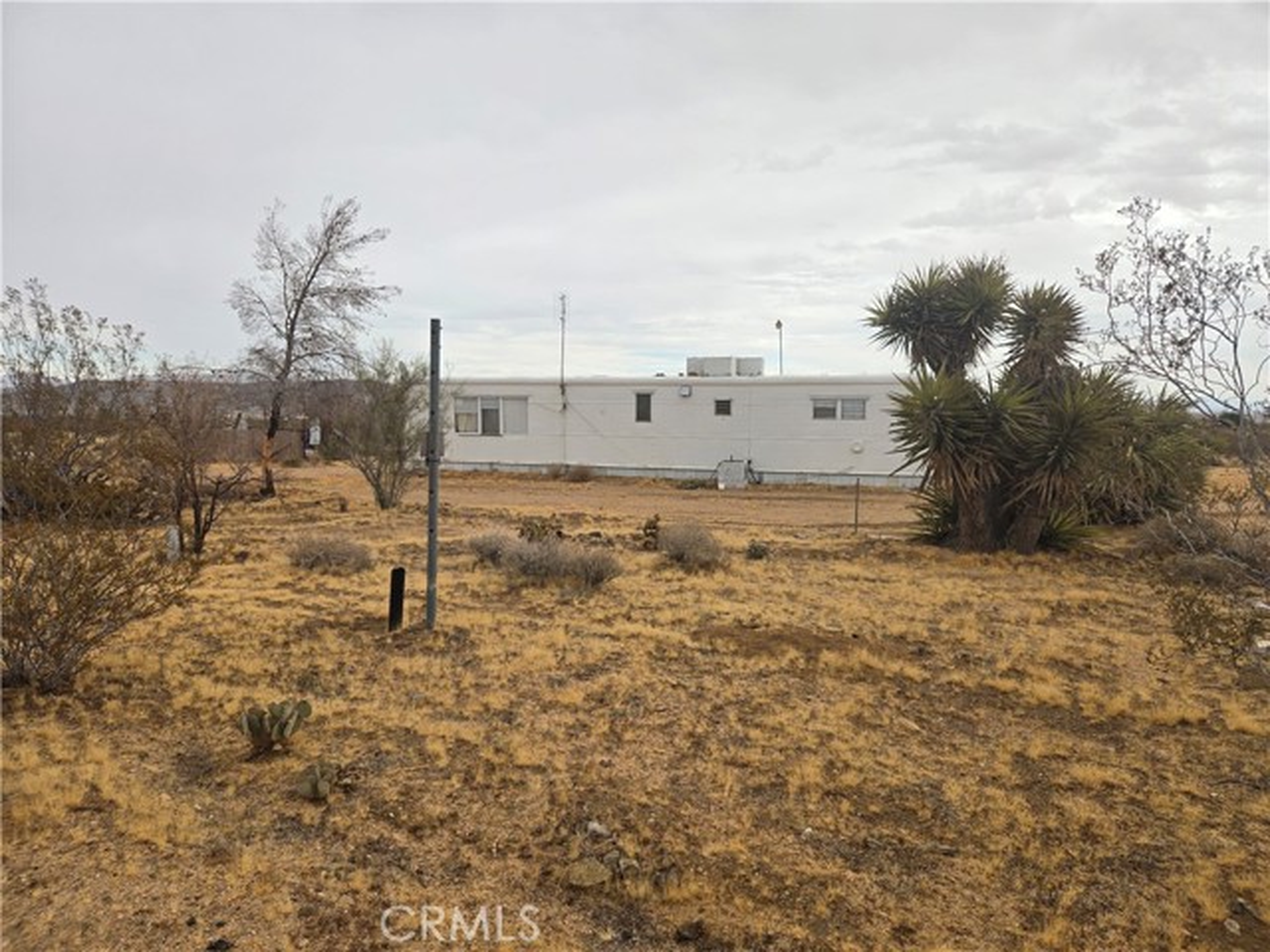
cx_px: 635
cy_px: 476
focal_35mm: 23
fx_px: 844
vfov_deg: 58.9
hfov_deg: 73.9
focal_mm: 5.4
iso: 25
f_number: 1.8
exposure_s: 1/845
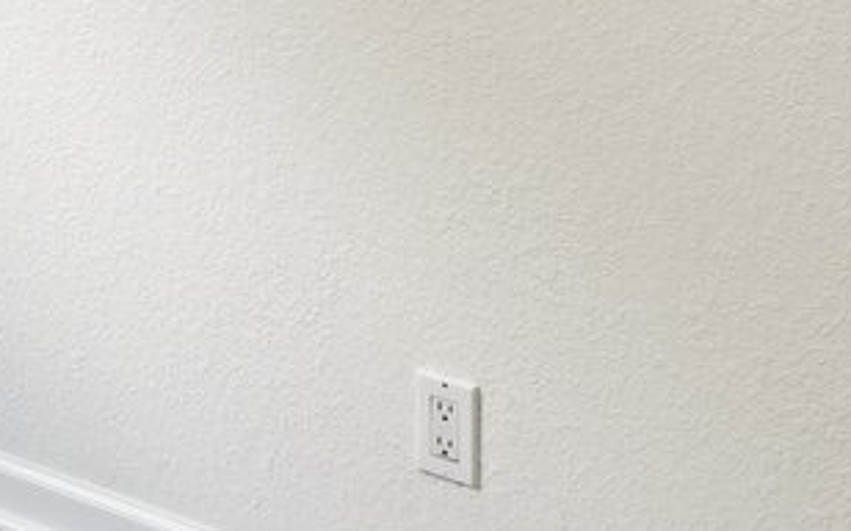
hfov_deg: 19.2
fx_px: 2202
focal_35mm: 95
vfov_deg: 12.5
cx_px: -414
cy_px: -425
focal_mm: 14
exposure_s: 1/8
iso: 400
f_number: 8
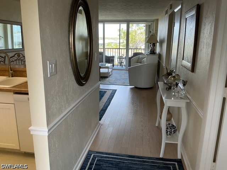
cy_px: 85
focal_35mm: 29
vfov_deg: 48.2
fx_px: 190
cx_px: 114
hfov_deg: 61.7
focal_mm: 3
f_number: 1.8
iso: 40
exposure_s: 1/60
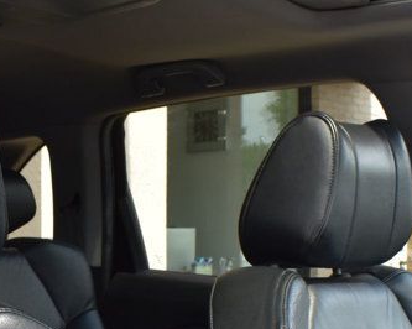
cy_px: 302
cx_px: 64
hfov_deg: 24.0
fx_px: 951
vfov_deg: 19.3
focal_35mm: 78
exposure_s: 1/125
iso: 400
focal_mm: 18
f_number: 9
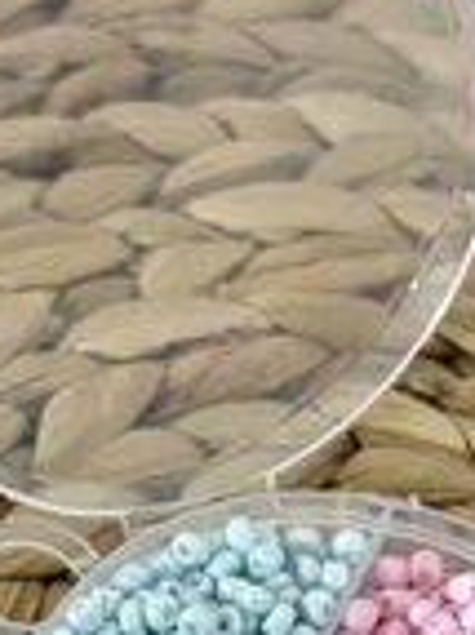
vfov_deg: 19.4
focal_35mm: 97
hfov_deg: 15.2
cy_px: 695
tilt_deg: -56.2
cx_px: 124
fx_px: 1777
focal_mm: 5.96
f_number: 1.6
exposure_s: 1/33
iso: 500
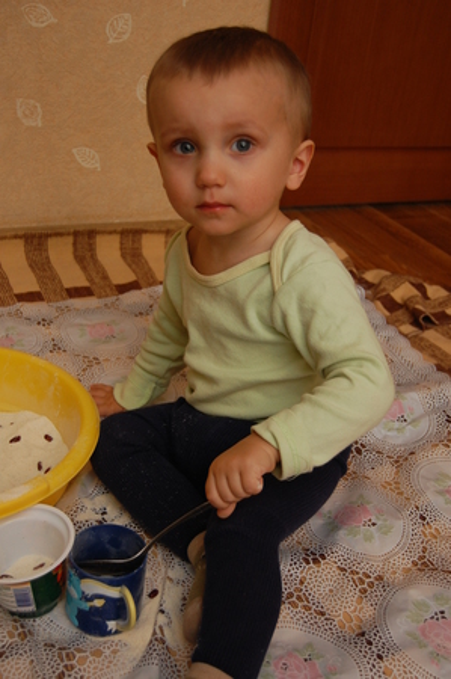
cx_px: 226
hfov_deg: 31.8
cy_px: 340
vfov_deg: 46.4
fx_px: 791
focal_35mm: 42
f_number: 4.2
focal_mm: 28
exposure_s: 1/60
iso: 400
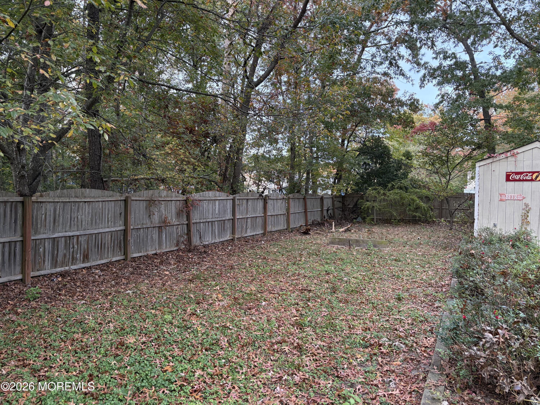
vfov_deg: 53.1
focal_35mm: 26
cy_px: 202
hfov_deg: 67.3
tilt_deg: -0.7
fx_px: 406
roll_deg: -0.7
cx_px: 270
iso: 160
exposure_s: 1/60
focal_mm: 5.96
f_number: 1.6
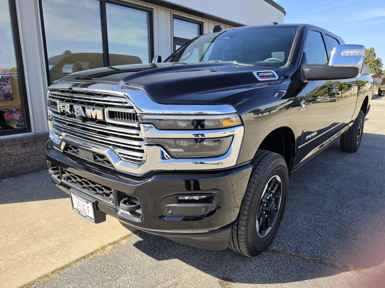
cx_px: 192
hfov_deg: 73.9
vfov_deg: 58.9
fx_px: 256
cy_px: 144
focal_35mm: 23
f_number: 1.4
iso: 64
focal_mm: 6.5
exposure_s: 1/2805
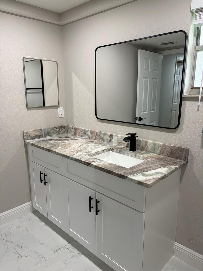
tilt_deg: -11.8
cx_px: 102
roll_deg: +0.1
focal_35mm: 26
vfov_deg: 67.3
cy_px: 136
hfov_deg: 53.1
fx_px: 203
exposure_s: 1/120
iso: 125
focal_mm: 5.96
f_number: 1.6
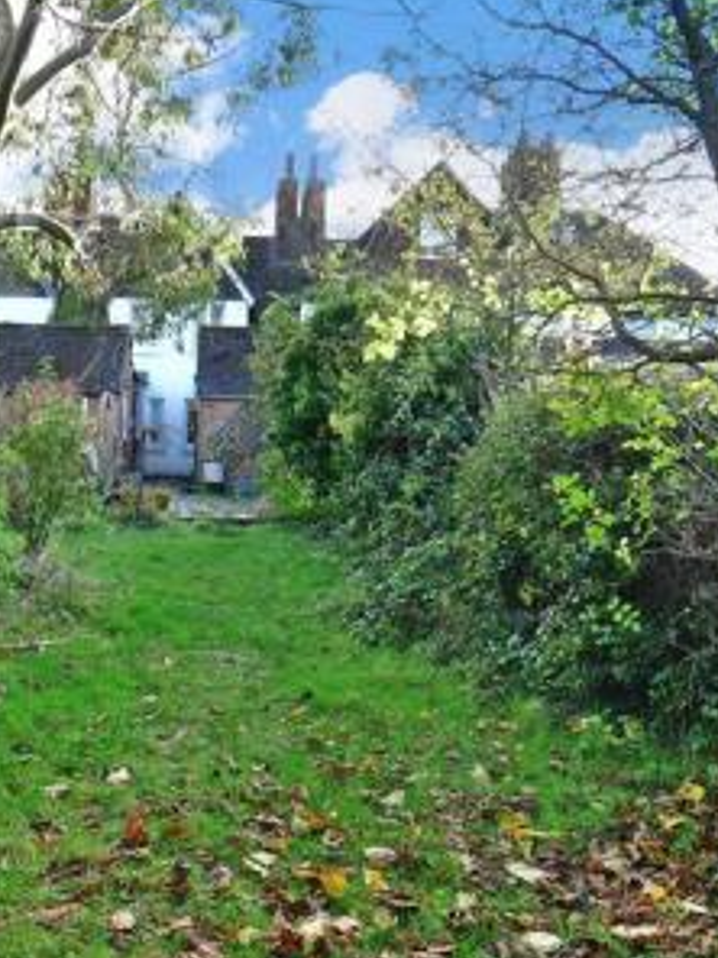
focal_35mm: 32
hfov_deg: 43.2
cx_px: 213
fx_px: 885
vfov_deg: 56.8
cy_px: 458
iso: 250
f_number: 5.6
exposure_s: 1/60
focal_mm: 10
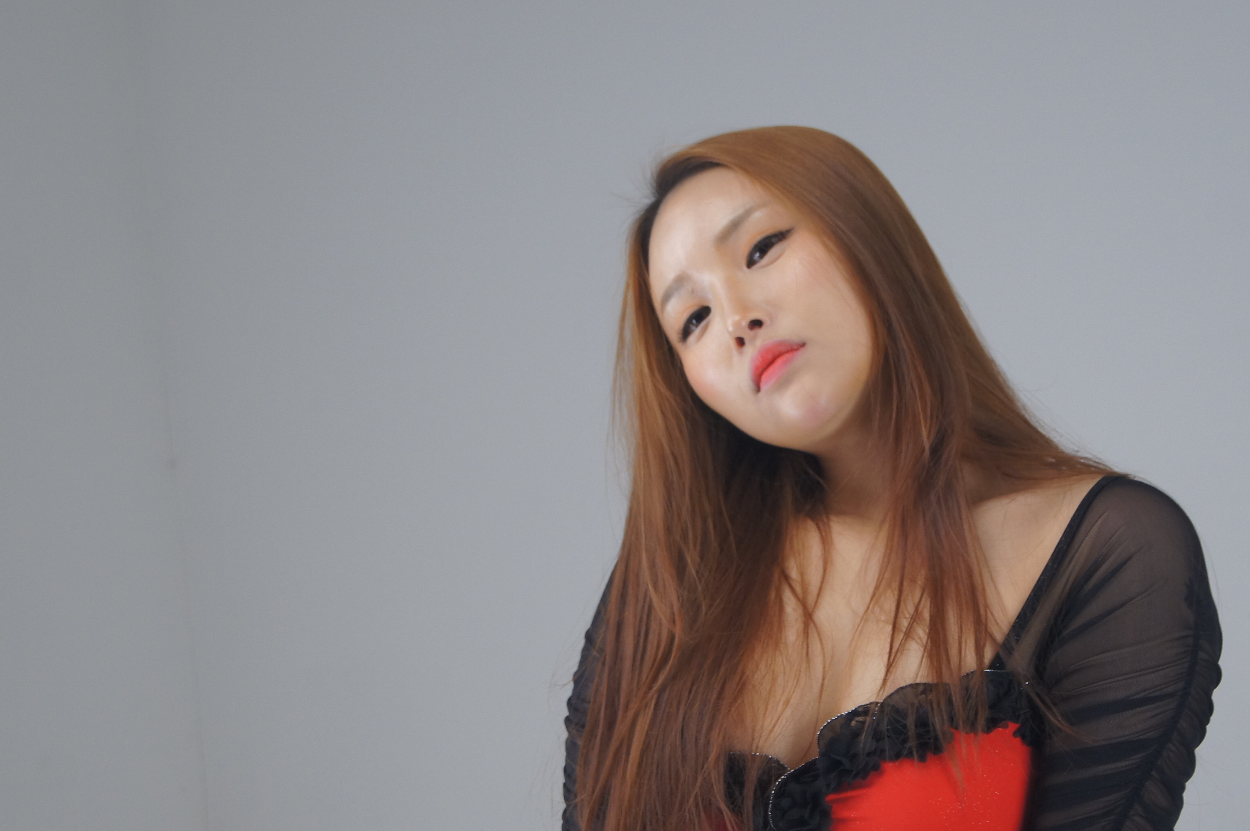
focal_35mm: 96
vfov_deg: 14.2
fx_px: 3320
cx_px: 757
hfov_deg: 21.3
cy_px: 583
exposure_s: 1/160
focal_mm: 45
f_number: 5.6
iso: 800
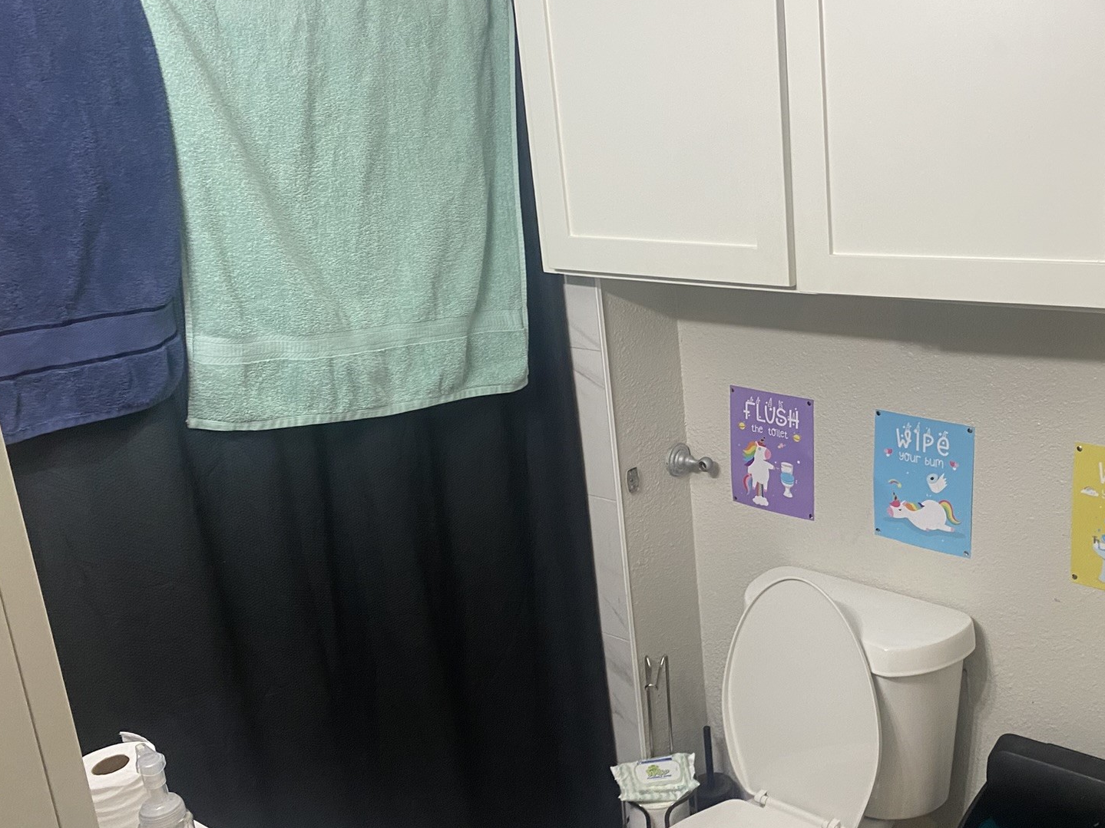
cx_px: 766
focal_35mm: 37
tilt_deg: -17.3
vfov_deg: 38.7
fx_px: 1181
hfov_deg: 49.0
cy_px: 418
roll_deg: +3.2
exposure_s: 1/60
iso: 125
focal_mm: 4.25
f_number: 1.8
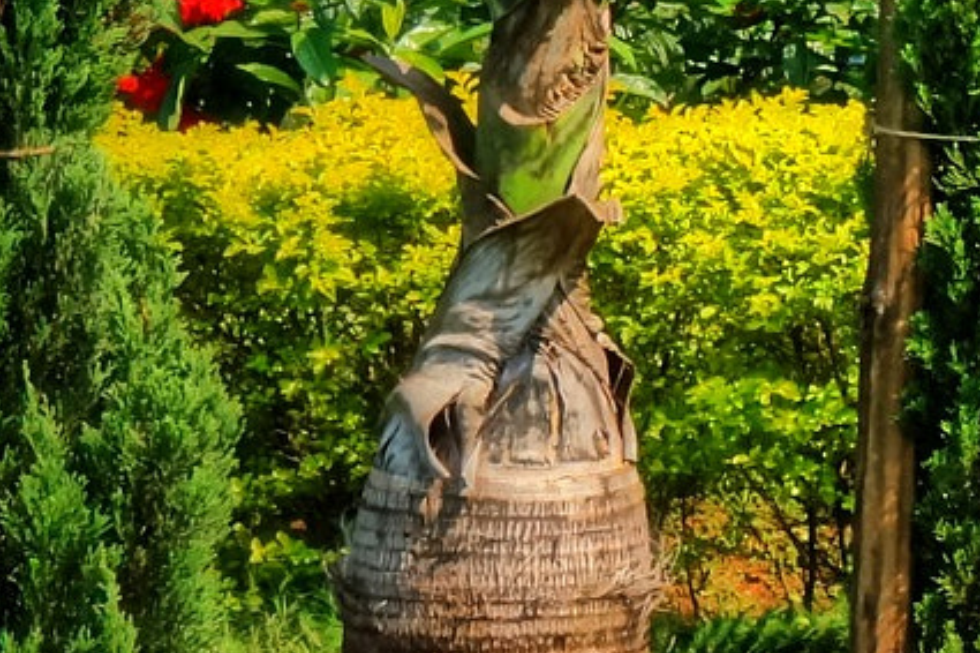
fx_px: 5698
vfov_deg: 6.5
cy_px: -234
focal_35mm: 209
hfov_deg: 9.0
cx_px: 2251
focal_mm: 29
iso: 800
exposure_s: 1/1250
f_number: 9
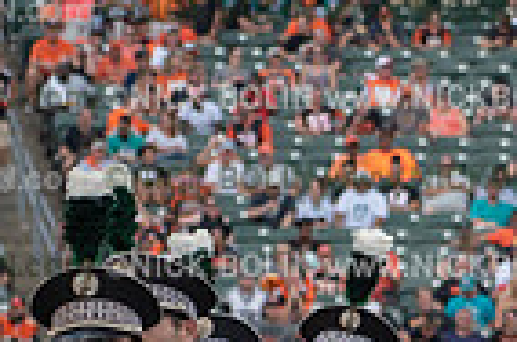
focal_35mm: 573
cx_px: 382
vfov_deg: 2.4
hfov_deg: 3.6
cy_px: 518
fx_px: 8210
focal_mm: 140
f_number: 5.6
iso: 400
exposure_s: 1/1250
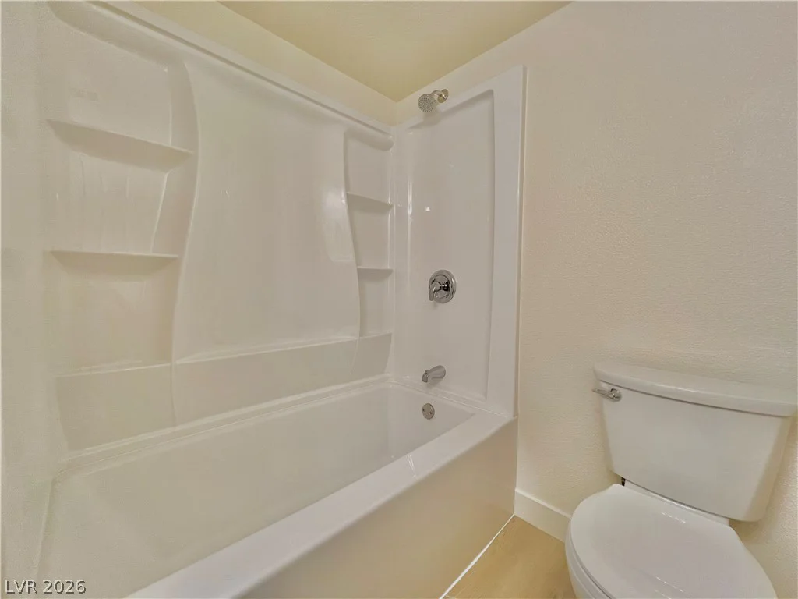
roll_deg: -0.8
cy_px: 300
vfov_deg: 89.9
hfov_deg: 106.2
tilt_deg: -2.2
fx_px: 300
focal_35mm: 13
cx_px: 399
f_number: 1.8
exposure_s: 1/120
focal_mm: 1.57
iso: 80
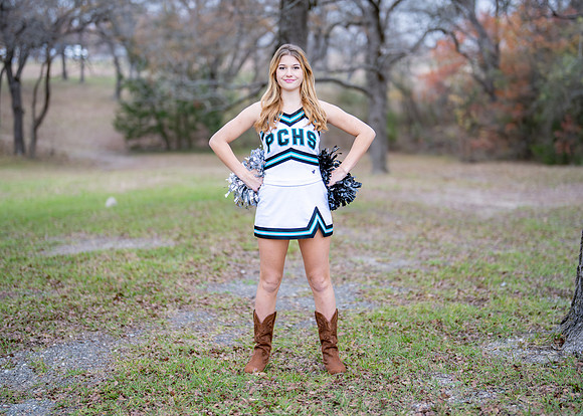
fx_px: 1040
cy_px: 181
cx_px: 306
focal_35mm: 63
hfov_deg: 31.3
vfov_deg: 22.6
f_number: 1.2
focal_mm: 50
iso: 800
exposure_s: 1/400
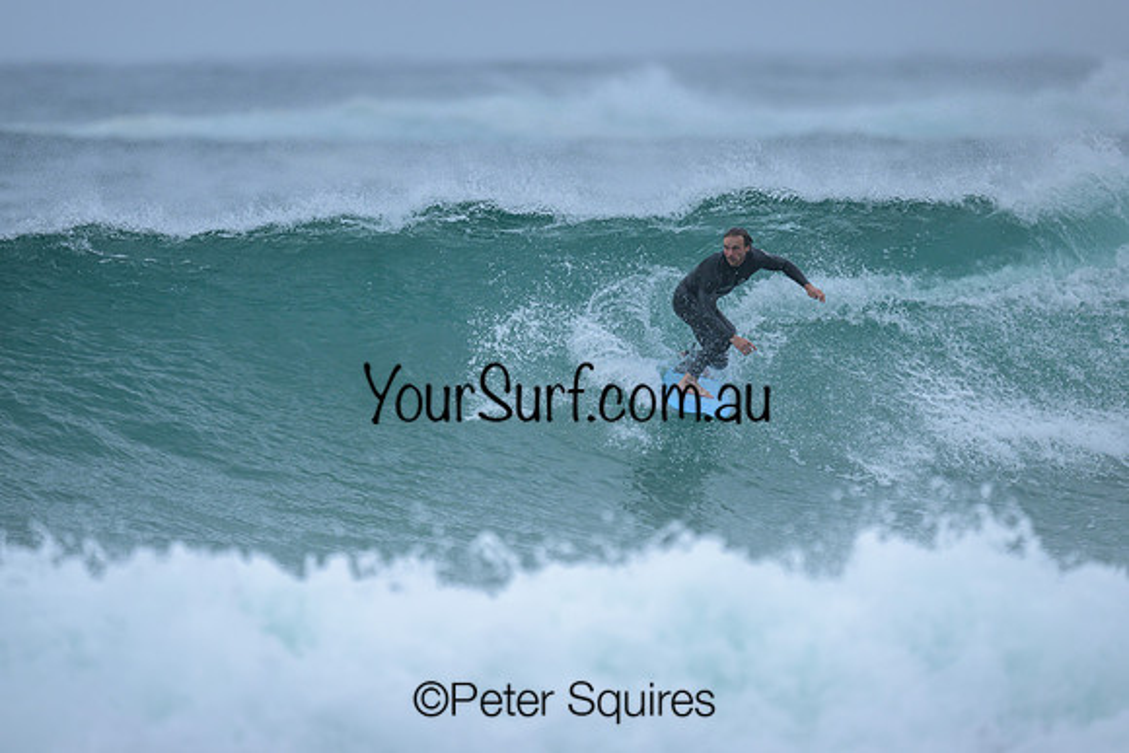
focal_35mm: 800
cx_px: 564
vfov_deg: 1.7
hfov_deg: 2.6
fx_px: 25094
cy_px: 376
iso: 450
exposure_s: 1/2000
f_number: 6.3
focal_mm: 800
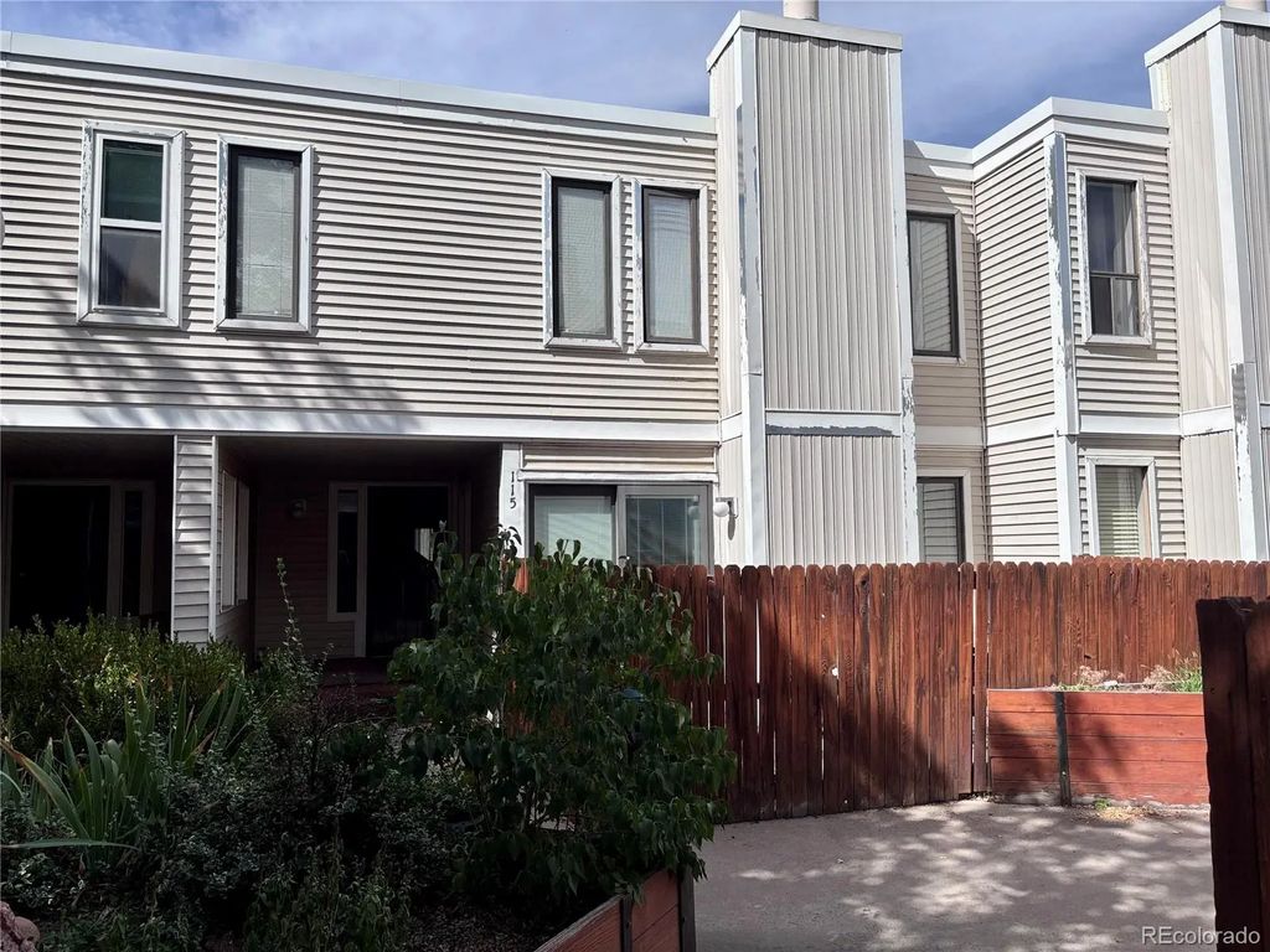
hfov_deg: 67.3
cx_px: 635
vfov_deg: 53.1
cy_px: 476
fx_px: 954
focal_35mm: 26
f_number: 1.6
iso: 50
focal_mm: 5.96
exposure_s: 1/5076
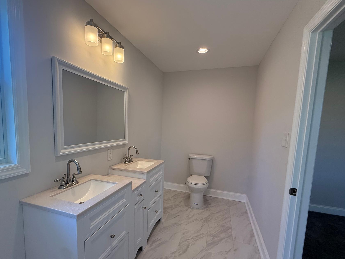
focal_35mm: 17
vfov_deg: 74.5
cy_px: 142
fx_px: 169
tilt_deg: -5.6
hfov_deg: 90.9
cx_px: 161
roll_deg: -2.0
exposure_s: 1/120
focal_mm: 2.22
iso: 100
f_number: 2.2
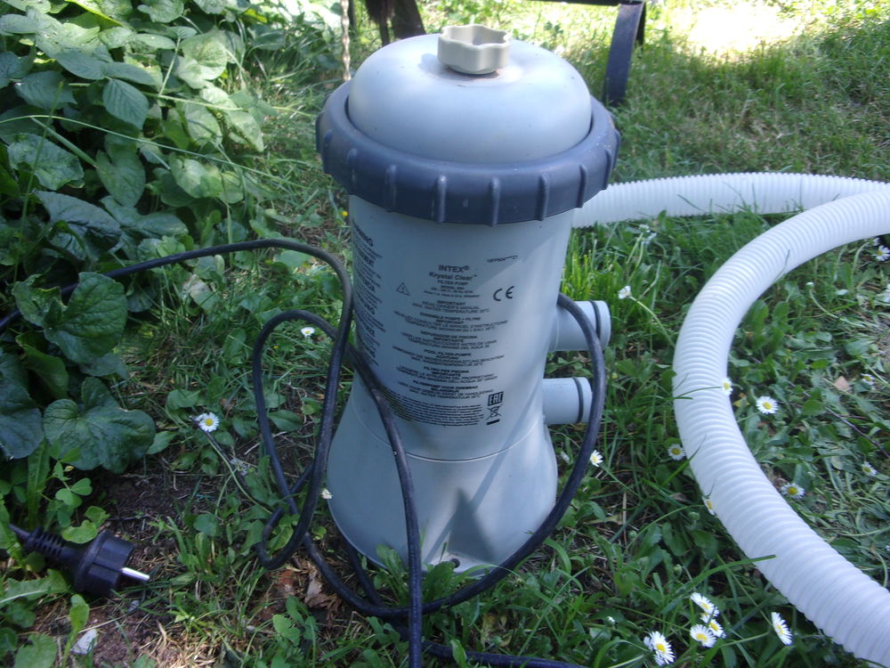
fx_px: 720
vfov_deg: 49.7
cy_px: 334
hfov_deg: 63.4
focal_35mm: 28
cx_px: 445
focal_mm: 5.1
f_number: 3.9
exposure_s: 1/56
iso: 80
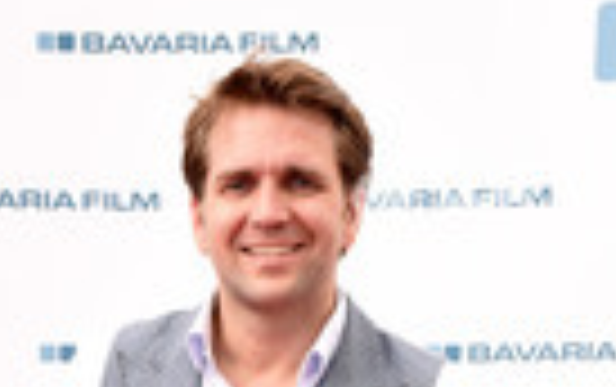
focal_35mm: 120
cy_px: 891
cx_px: 175
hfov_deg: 17.2
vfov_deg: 9.8
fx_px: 2025
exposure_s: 1/160
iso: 500
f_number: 6.3
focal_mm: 27
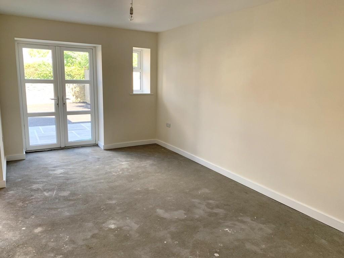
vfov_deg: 53.1
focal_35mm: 26
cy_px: 129
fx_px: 258
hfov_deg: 67.3
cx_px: 172
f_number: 1.8
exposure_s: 1/121
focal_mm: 4.25
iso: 80
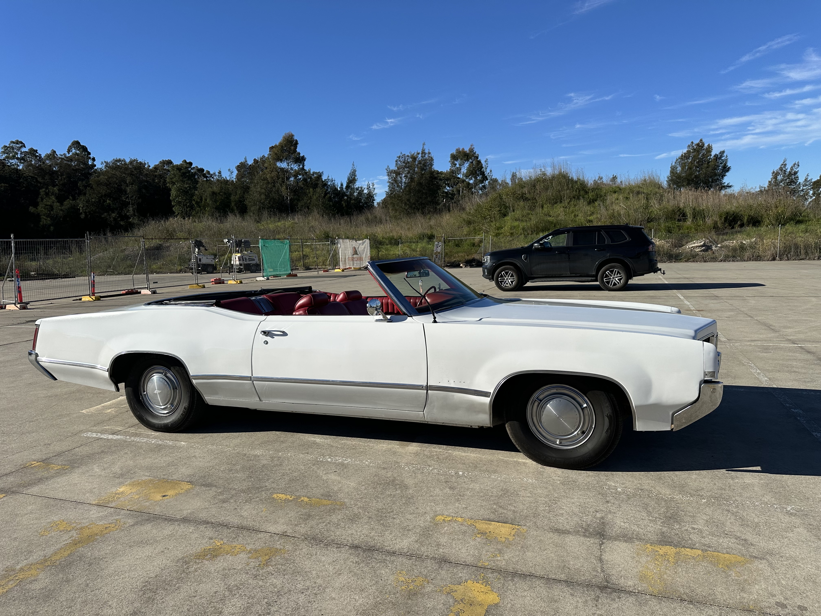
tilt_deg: -6.0
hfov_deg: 71.6
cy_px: 308
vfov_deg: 56.8
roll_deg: +2.7
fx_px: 569
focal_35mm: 24
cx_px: 410
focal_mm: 6.86
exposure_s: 1/6623
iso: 80
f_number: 1.78
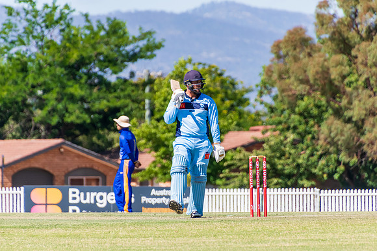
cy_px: 126
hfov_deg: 3.4
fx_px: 6341
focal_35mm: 606
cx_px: 188
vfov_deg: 2.3
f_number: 7.1
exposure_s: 1/1600
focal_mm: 400
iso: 400
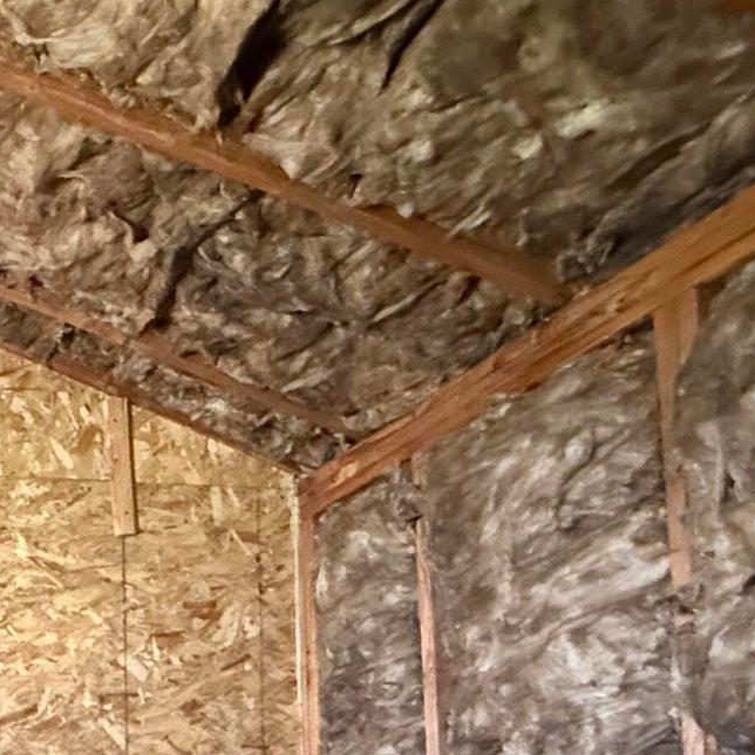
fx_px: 1012
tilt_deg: +4.1
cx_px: -280
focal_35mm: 41
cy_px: 835
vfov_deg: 35.0
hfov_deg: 30.2
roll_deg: +0.5
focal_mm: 2.22
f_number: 2.2
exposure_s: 1/40
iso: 1600
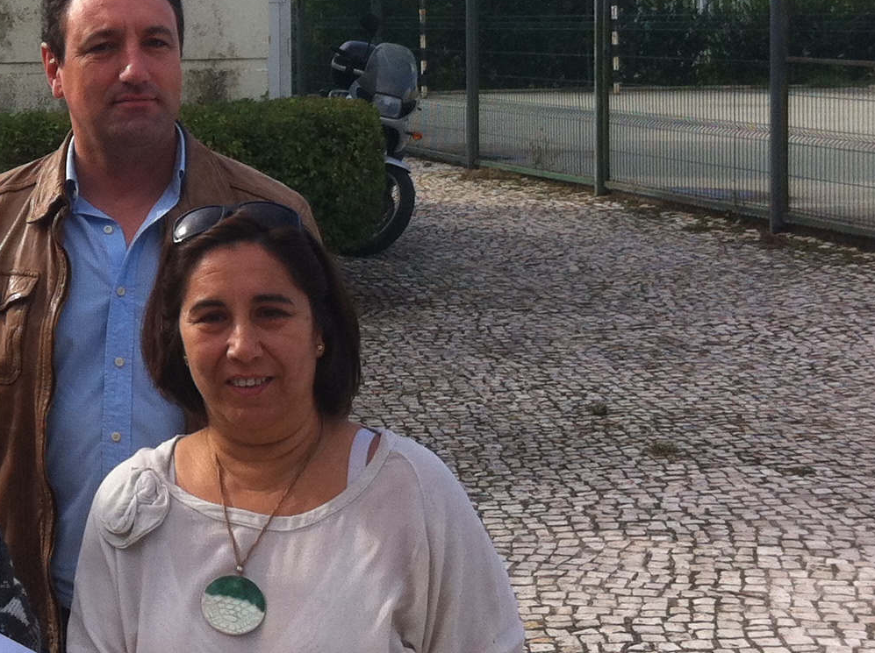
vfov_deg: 16.1
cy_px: 134
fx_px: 2297
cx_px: -104
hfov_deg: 20.5
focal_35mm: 91
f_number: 2.8
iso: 80
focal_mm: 3.85
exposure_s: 1/539
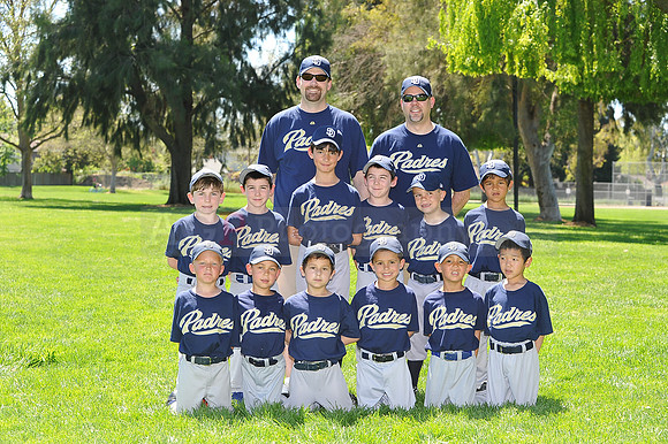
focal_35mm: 80
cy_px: 222
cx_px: 334
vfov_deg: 17.0
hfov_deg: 25.4
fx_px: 1484
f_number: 7.1
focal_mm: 80
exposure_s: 1/160
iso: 200
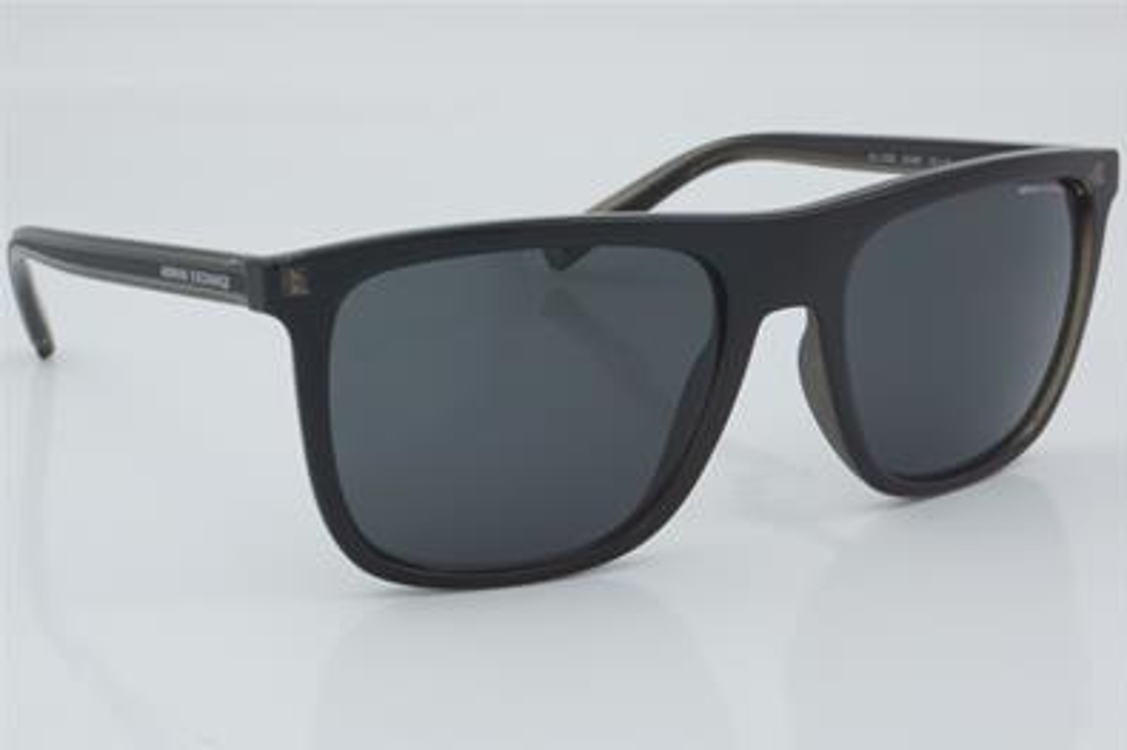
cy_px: 376
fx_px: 2613
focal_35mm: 84
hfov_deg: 24.3
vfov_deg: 16.3
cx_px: 568
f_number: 32
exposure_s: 1/4
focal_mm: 55
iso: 100
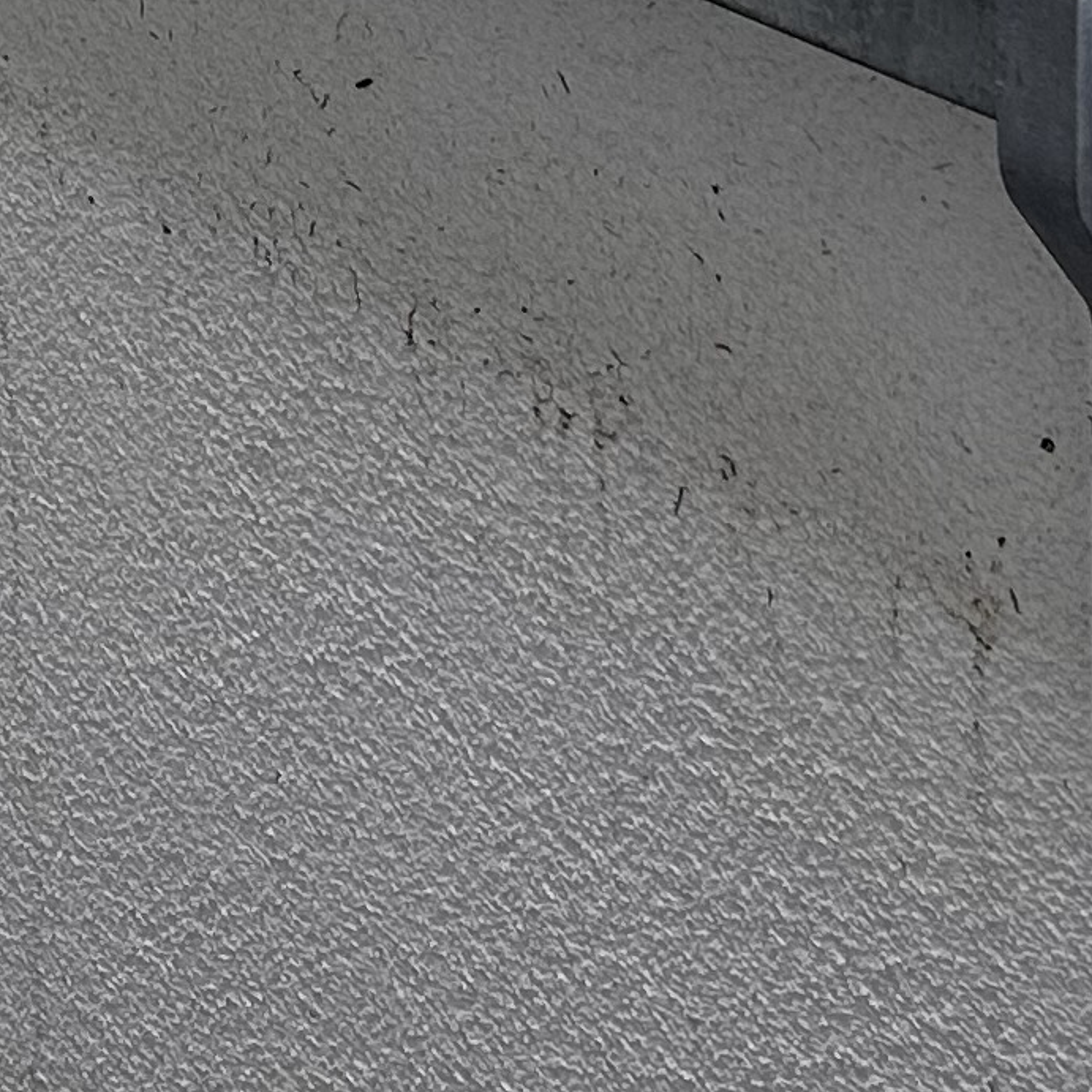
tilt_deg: -10.2
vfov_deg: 11.8
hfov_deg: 12.8
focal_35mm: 134
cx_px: -144
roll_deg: +1.9
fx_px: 4783
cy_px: -1019
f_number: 1.5
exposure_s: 1/1252
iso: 50
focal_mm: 5.7
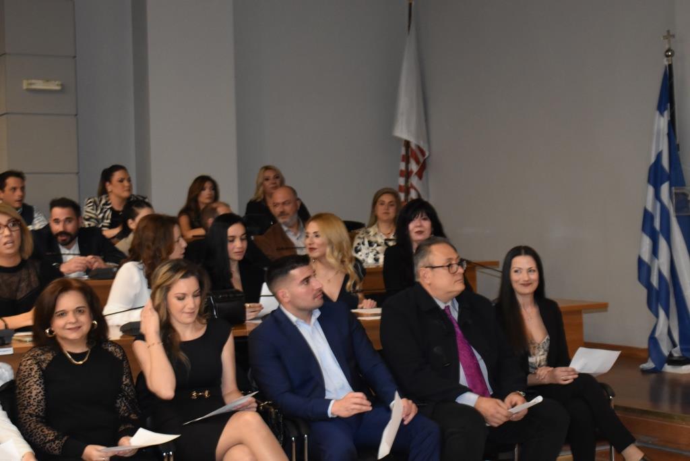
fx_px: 1208
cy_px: 230
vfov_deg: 21.6
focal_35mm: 63
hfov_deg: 31.9
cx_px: 345
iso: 2200
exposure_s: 1/60
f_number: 5
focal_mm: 42
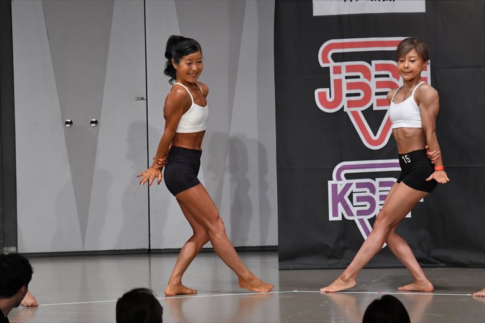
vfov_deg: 5.4
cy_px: 162
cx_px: 242
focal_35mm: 255
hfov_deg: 8.1
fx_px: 3434
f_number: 5.6
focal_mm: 170
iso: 4000
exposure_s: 1/400
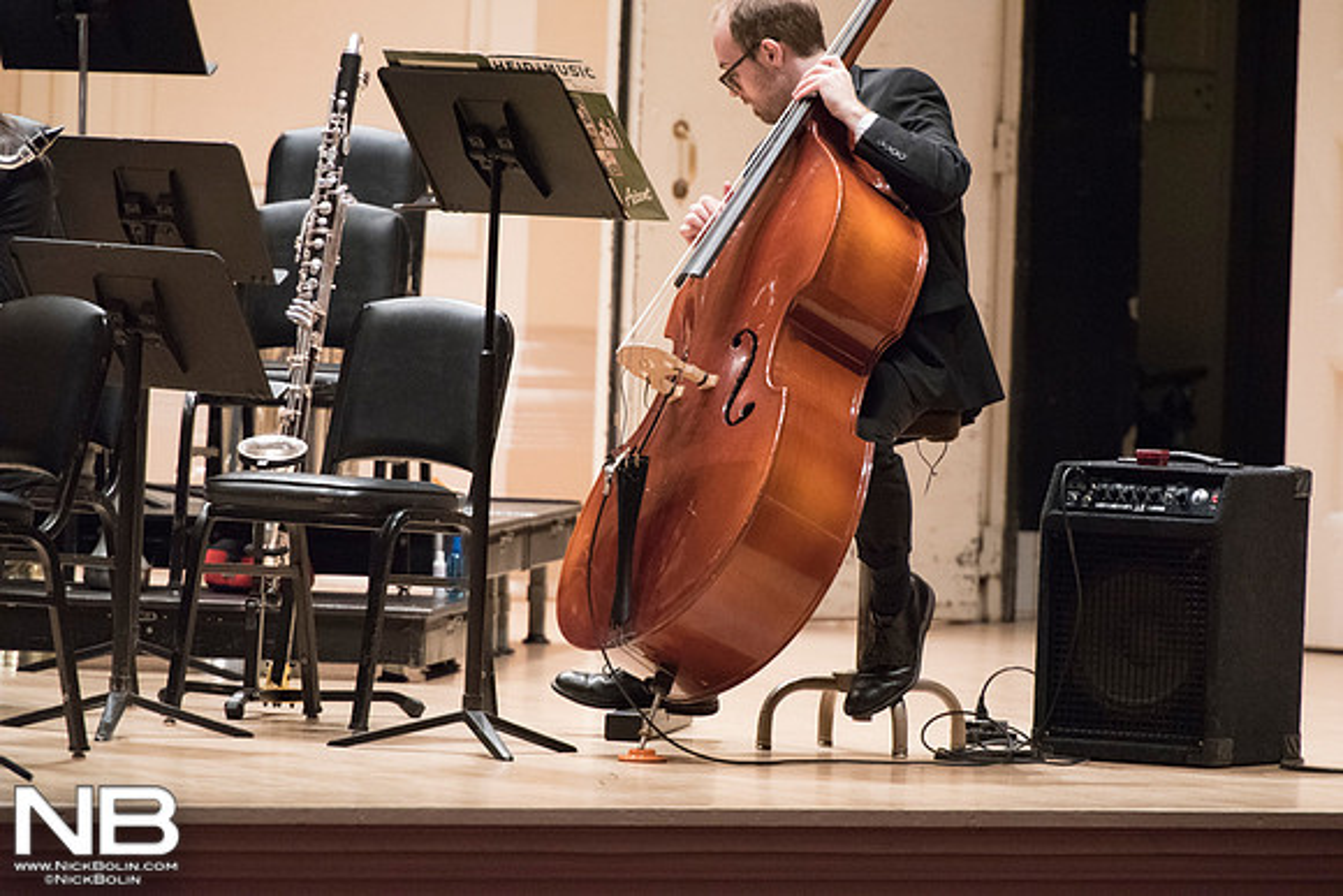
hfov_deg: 5.2
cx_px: 672
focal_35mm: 400
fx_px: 14925
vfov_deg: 3.4
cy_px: 448
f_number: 6.3
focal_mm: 400
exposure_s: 1/160
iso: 12800
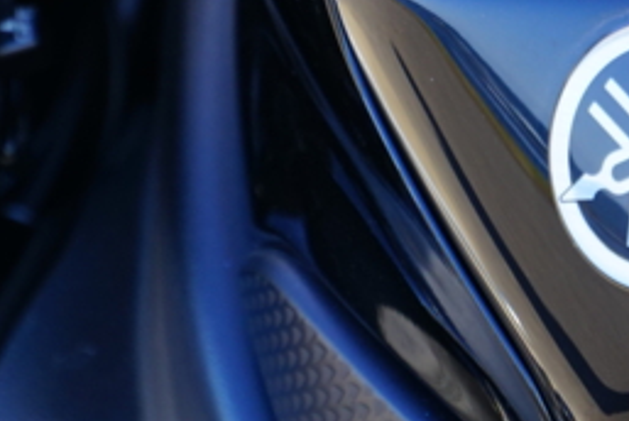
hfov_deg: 3.5
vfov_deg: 2.4
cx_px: 475
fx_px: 10163
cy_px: -55
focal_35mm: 581
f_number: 5.6
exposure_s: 1/200
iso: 200
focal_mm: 125
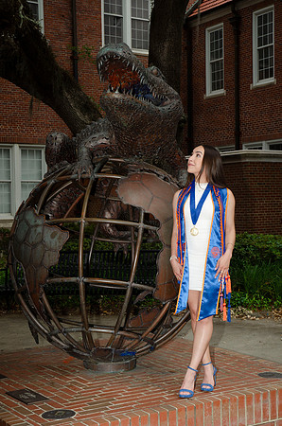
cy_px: 213
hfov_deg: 20.5
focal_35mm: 66
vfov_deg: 30.6
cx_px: 141
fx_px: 779
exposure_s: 1/250
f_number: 5.6
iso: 100
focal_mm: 44
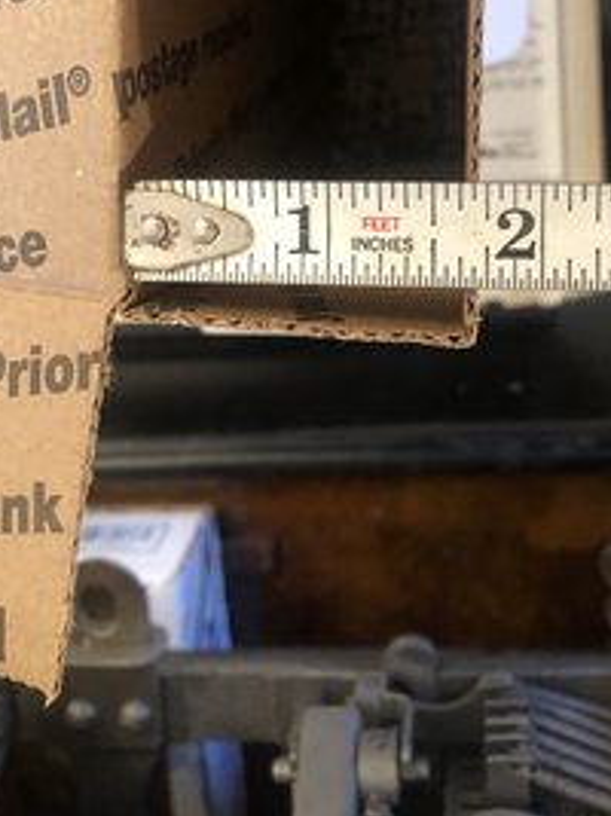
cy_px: 208
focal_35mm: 42
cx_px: 339
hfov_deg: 34.3
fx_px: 989
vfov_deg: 43.4
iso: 100
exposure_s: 1/6
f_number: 1.8
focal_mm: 4
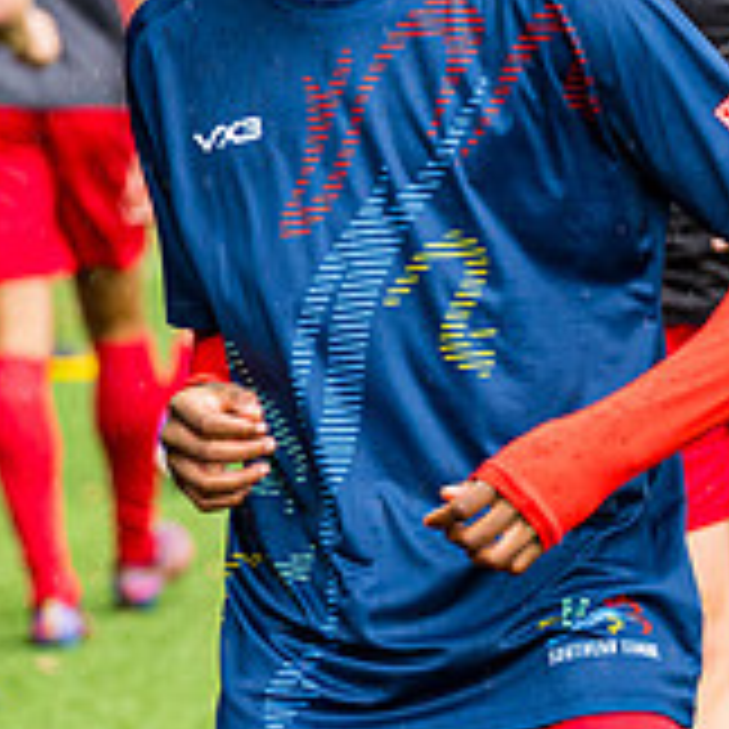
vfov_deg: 3.6
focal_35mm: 492
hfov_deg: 3.6
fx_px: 11723
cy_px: 248
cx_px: 149
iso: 200
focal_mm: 93
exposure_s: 1/640
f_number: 2.8
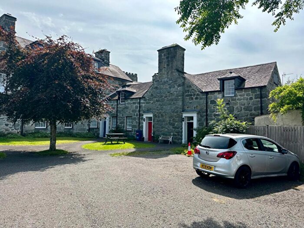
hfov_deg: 71.6
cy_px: 114
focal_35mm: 24
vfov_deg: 56.8
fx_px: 211
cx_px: 152
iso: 80
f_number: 1.78
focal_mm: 6.86
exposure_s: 1/3861
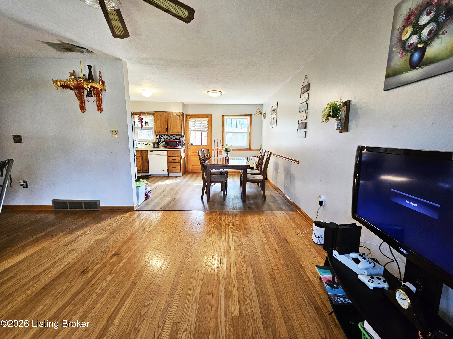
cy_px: 170
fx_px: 170
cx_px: 226
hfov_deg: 106.2
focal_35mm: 13
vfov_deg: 89.9
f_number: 2.2
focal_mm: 2.2
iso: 250
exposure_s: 1/60
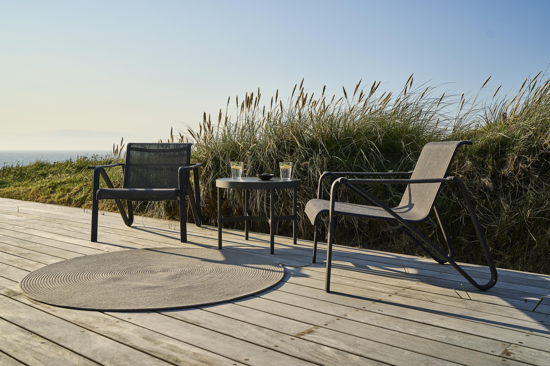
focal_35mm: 35
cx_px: 275
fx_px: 535
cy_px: 183
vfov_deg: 37.9
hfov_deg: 54.4
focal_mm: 35
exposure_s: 1/500
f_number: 5.6
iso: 100
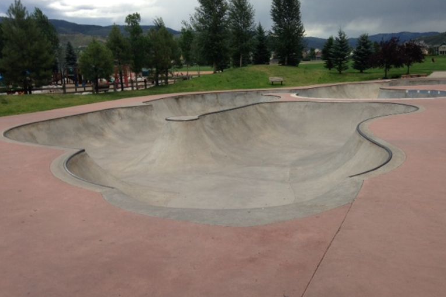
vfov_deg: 36.8
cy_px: 140
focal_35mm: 36
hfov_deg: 53.2
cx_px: 224
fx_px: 446
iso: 50
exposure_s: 1/797
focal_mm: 4.12
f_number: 2.4
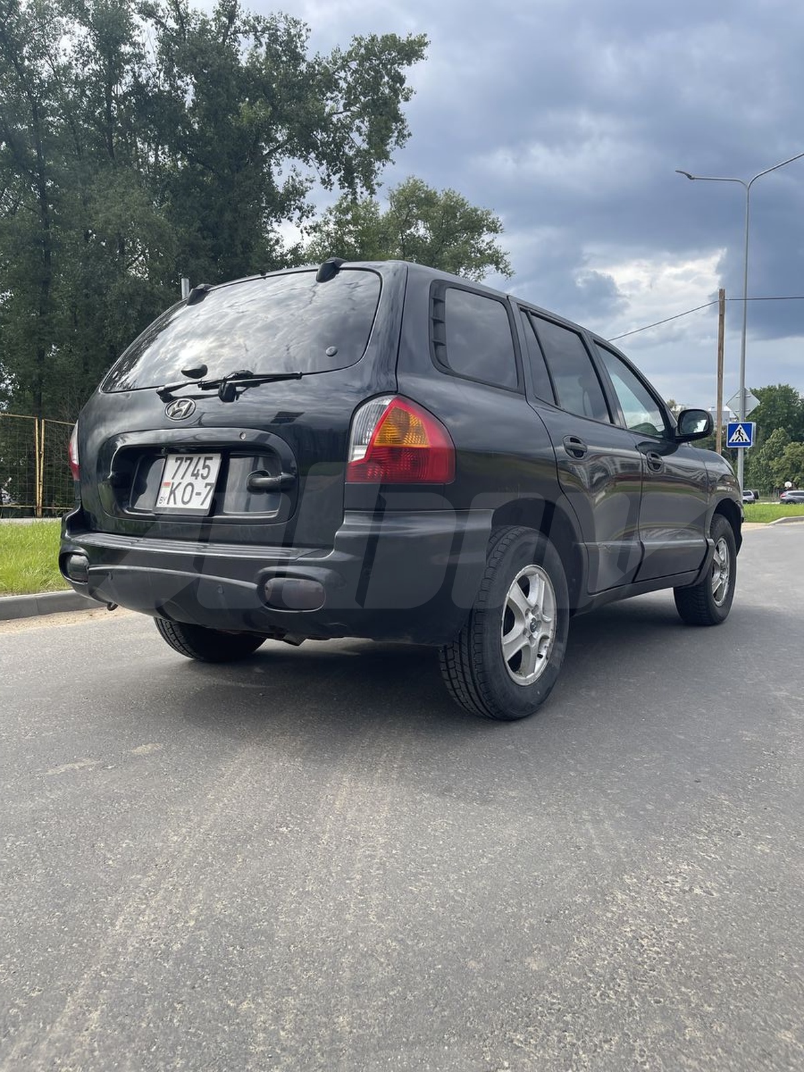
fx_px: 774
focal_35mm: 25
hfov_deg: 54.9
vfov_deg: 69.4
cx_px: 402
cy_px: 536
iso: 32
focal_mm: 5.1
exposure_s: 1/1238
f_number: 1.6
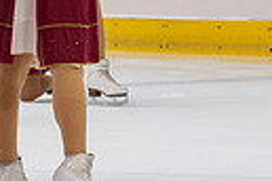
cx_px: -124
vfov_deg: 1.7
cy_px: -97
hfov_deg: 2.6
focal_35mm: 791
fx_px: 5976
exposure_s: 1/250
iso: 800
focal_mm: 90
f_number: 3.5
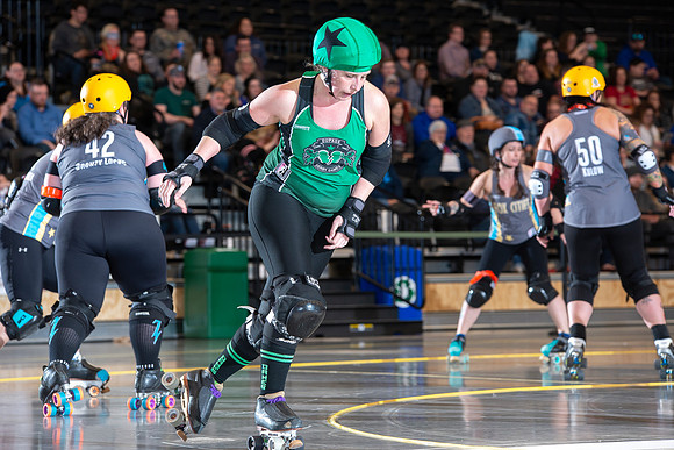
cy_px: 225
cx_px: 337
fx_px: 2809
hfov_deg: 13.7
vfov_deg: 9.2
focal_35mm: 150
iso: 640
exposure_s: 1/160
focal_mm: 150
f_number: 5.6
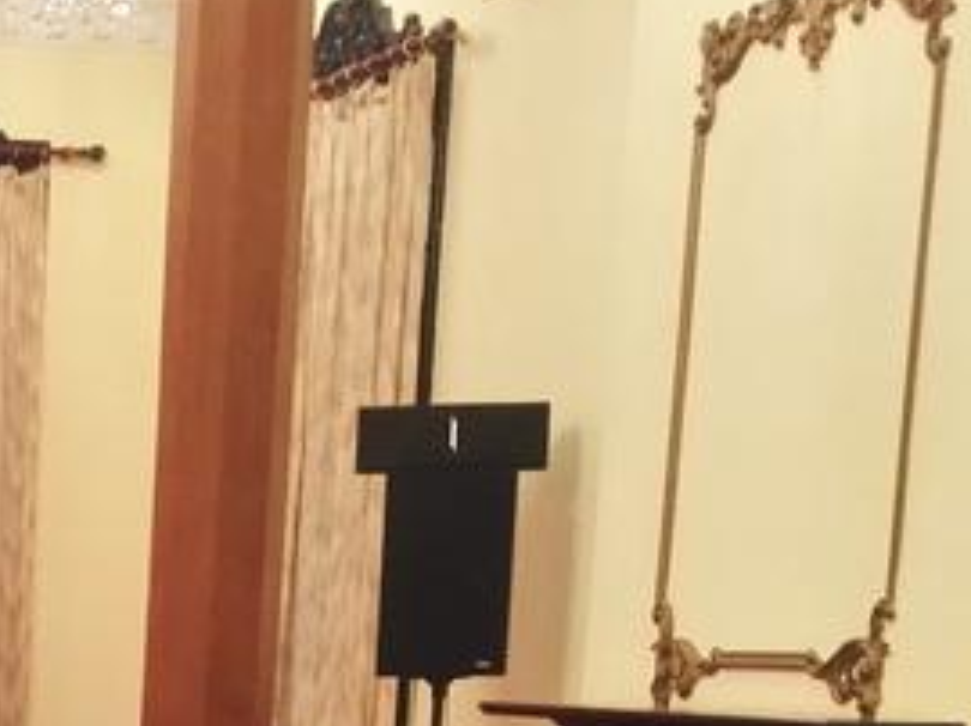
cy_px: 1333
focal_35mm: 110
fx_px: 3083
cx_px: -381
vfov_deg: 12.2
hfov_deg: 16.6
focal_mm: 3.8
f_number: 2
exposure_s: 1/33.3
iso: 320
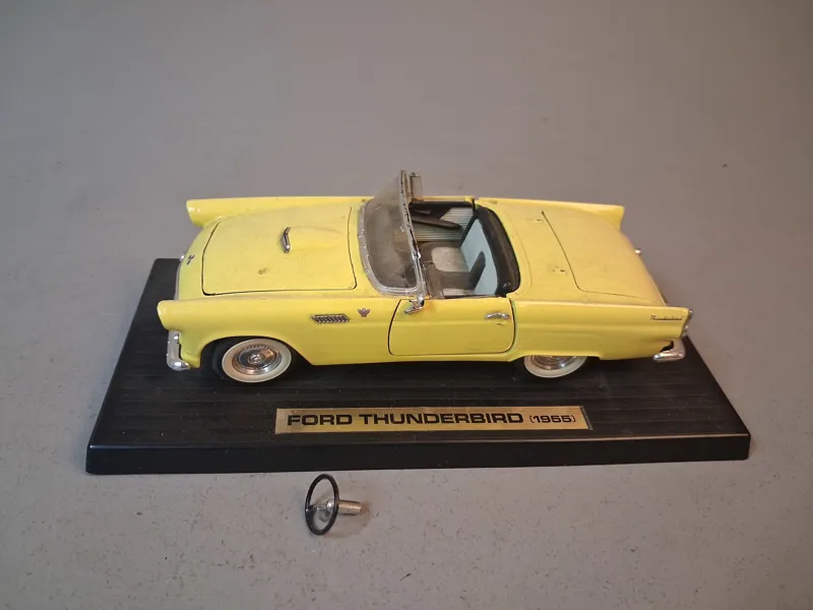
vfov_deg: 51.4
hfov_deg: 65.3
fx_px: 634
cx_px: 406
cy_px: 305
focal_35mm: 27
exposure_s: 1/50
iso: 250
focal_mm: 4
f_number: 1.8
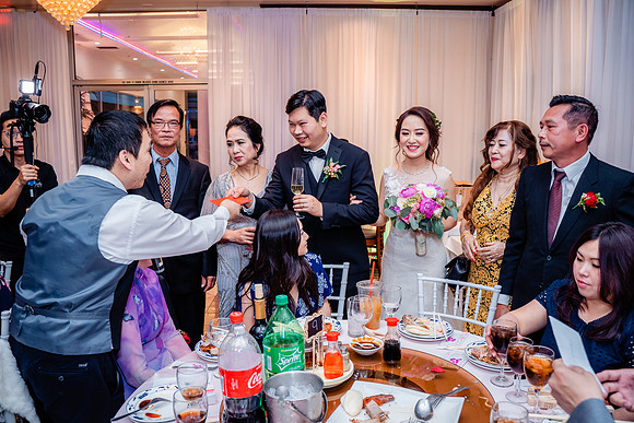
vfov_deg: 46.4
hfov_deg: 65.5
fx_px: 493
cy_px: 212
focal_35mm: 28
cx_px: 317
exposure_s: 1/200
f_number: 4.5
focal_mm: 28
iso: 1600
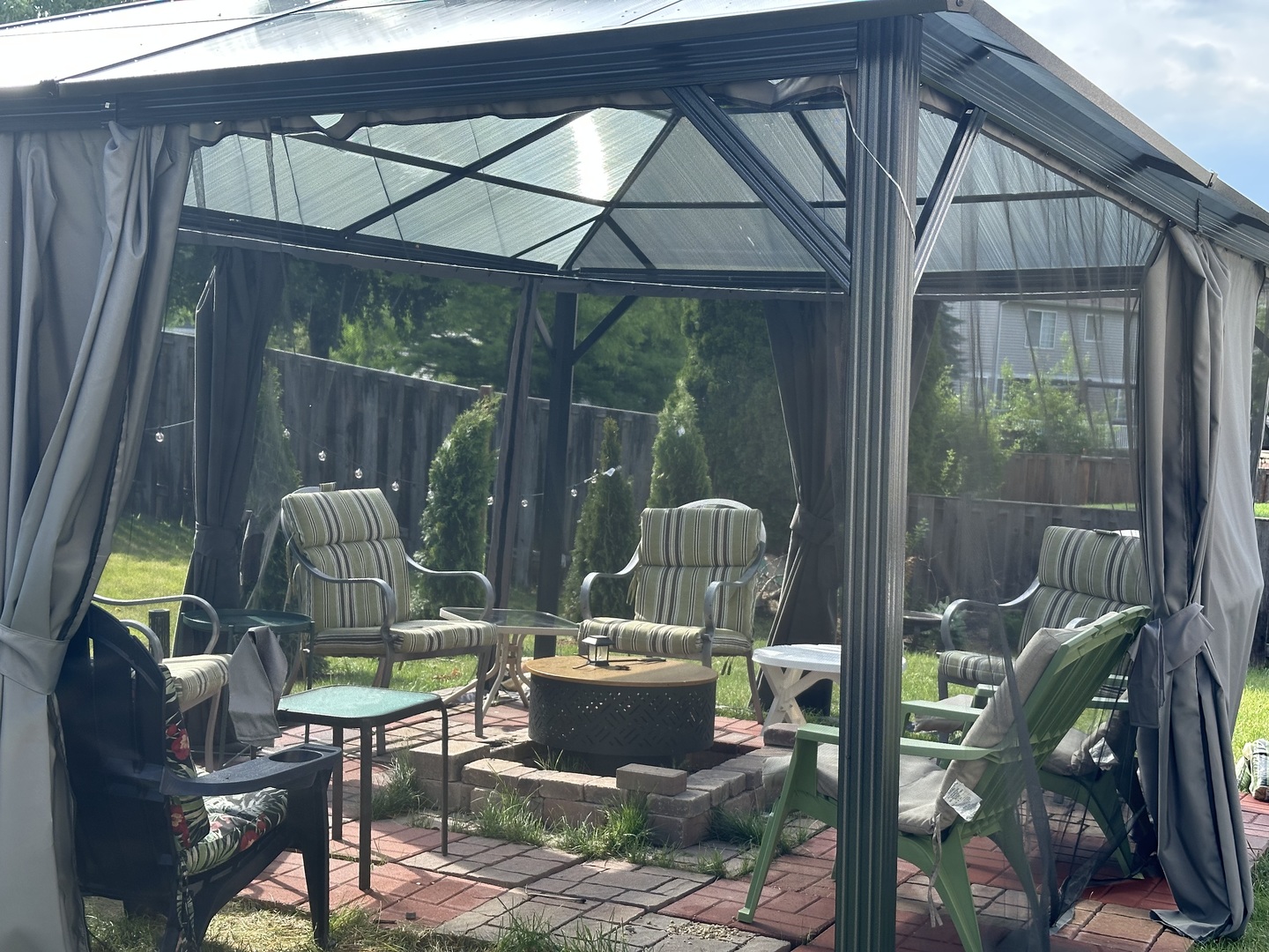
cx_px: 634
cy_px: 476
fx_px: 1760
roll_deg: -3.8
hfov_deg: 39.7
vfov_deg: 30.3
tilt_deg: -4.3
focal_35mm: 48
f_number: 1.78
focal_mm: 6.86
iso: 64
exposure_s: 1/676
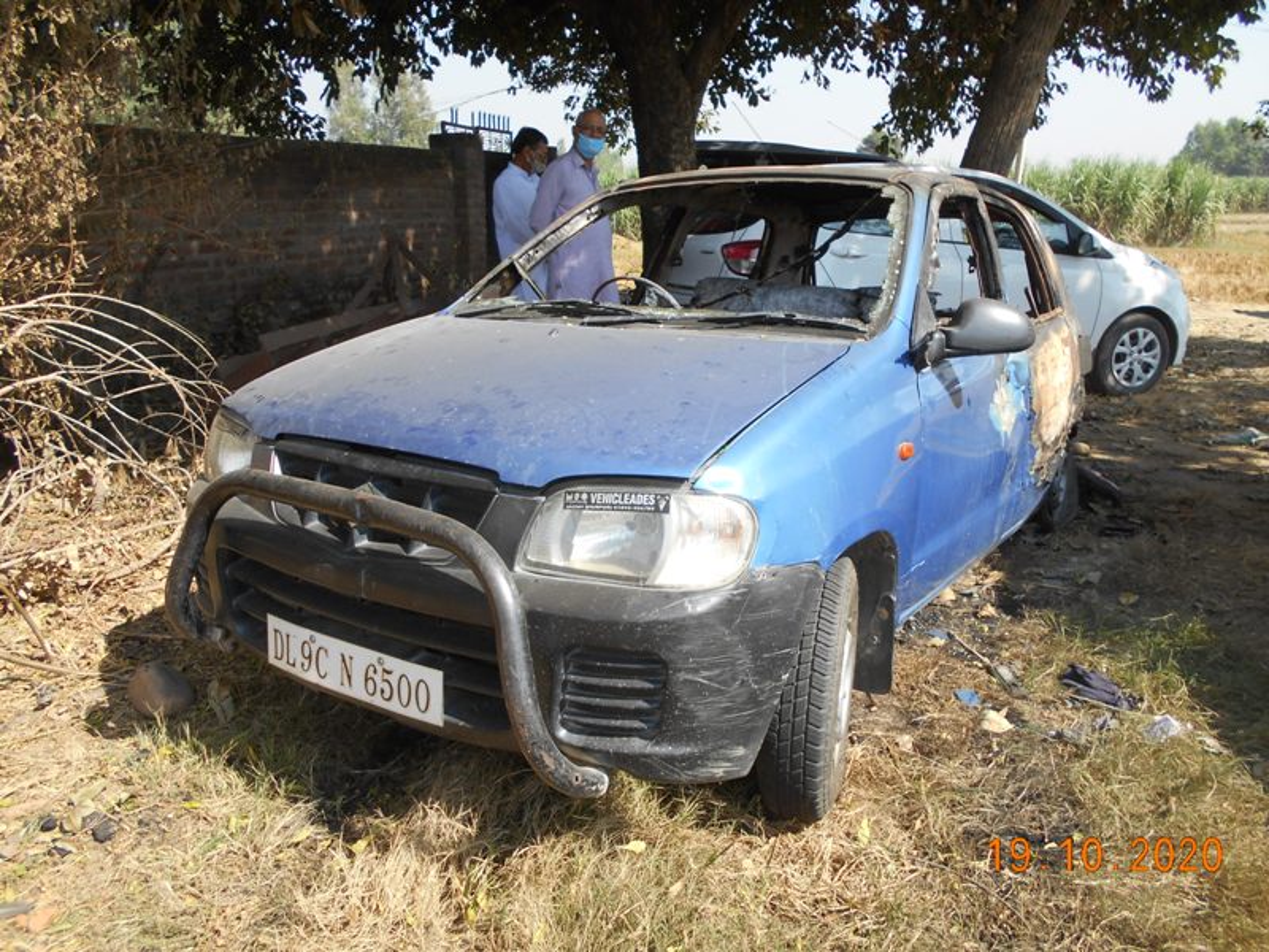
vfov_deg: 53.1
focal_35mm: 26
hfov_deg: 67.3
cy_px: 476
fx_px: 953
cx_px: 634
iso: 80
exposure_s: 1/400
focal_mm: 4.6
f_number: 3.2
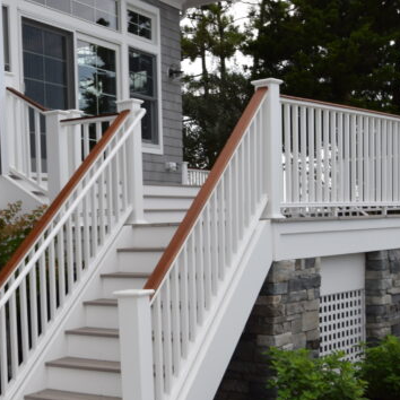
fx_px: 771
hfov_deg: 27.5
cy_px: 295
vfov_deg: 28.7
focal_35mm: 59
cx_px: 7
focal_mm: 16
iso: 100
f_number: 9
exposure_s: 1/200
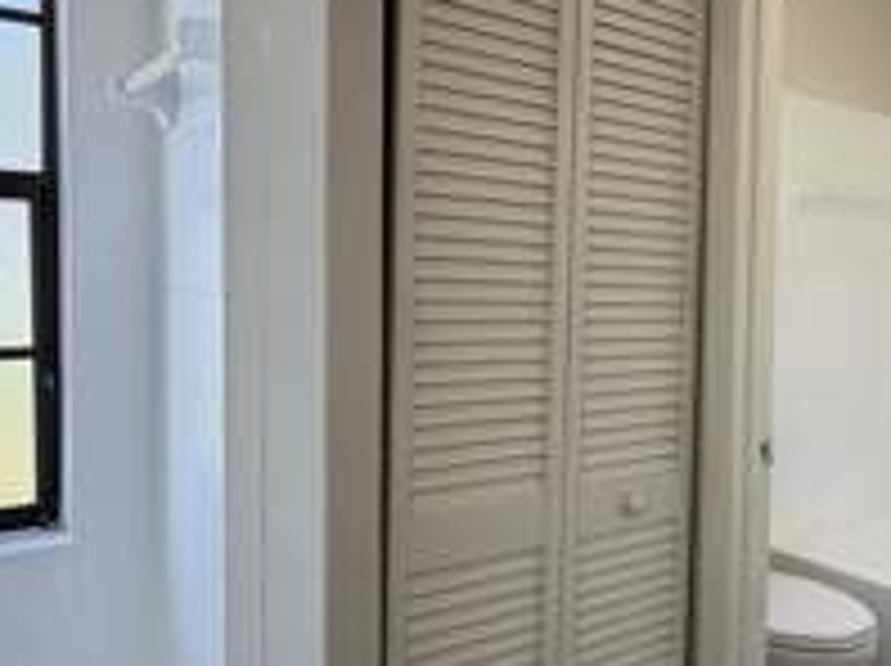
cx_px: 702
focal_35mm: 34
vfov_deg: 41.7
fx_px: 874
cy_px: 310
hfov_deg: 51.0
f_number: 2.2
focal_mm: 2.22
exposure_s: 1/121
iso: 100
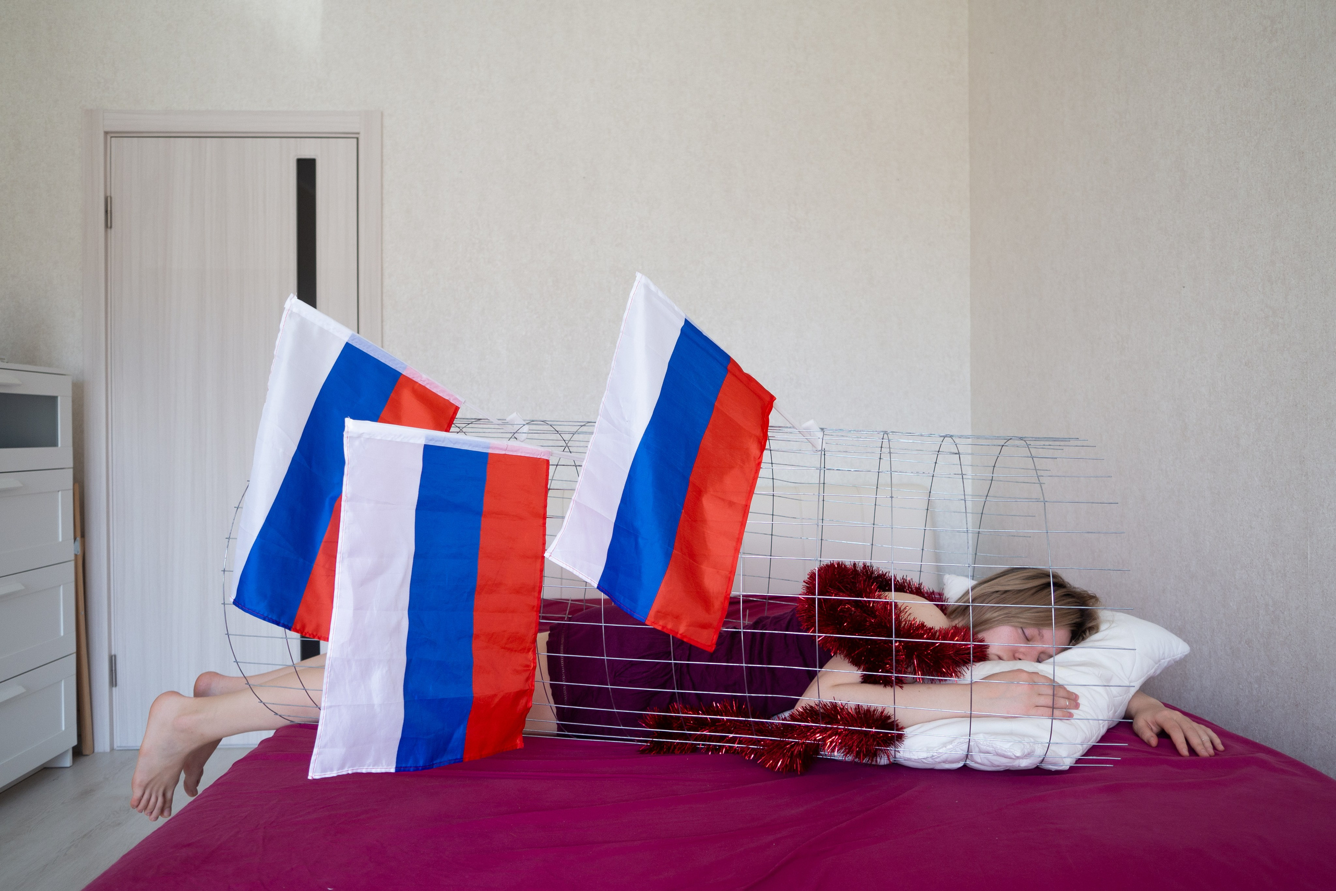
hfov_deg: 71.5
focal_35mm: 25
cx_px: 668
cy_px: 433
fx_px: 928
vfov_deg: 51.3
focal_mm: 12
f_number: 2.2
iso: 250
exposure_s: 1/100
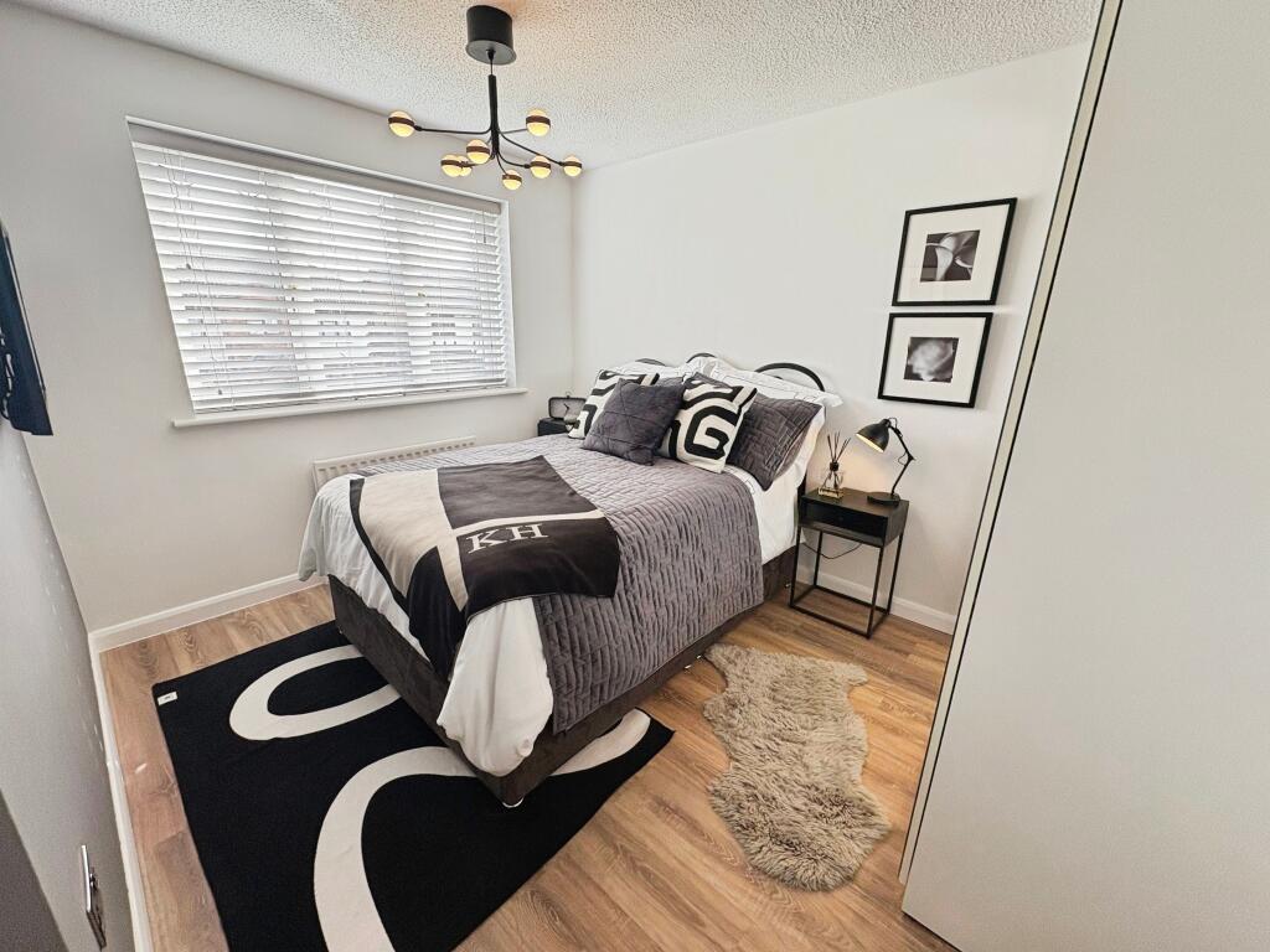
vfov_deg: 85.7
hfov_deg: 102.1
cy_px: 476
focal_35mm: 14
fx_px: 514
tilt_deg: -15.8
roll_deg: -1.1
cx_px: 635
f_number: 2.2
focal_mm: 2.22
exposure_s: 1/100
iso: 80
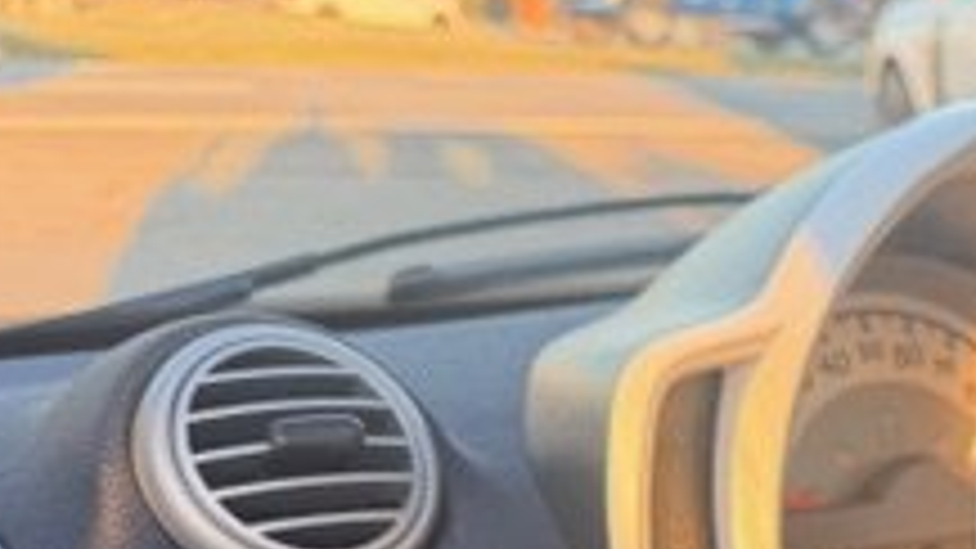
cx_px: 1295
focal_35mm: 77
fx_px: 1992
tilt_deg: -26.7
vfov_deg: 13.8
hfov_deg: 23.9
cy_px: 1012
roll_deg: -3.1
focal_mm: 6.76
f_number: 1.78
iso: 100
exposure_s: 1/159
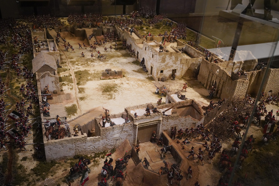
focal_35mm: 34
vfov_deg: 38.9
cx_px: 140
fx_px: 264
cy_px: 93
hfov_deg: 55.8
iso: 6400
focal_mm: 34
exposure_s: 1/100
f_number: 6.3
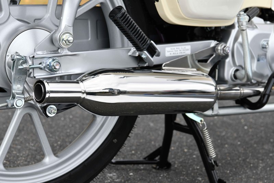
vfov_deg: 19.4
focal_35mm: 70
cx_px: 137
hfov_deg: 28.8
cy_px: 92
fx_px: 533
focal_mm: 70
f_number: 9
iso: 800
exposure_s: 1/500
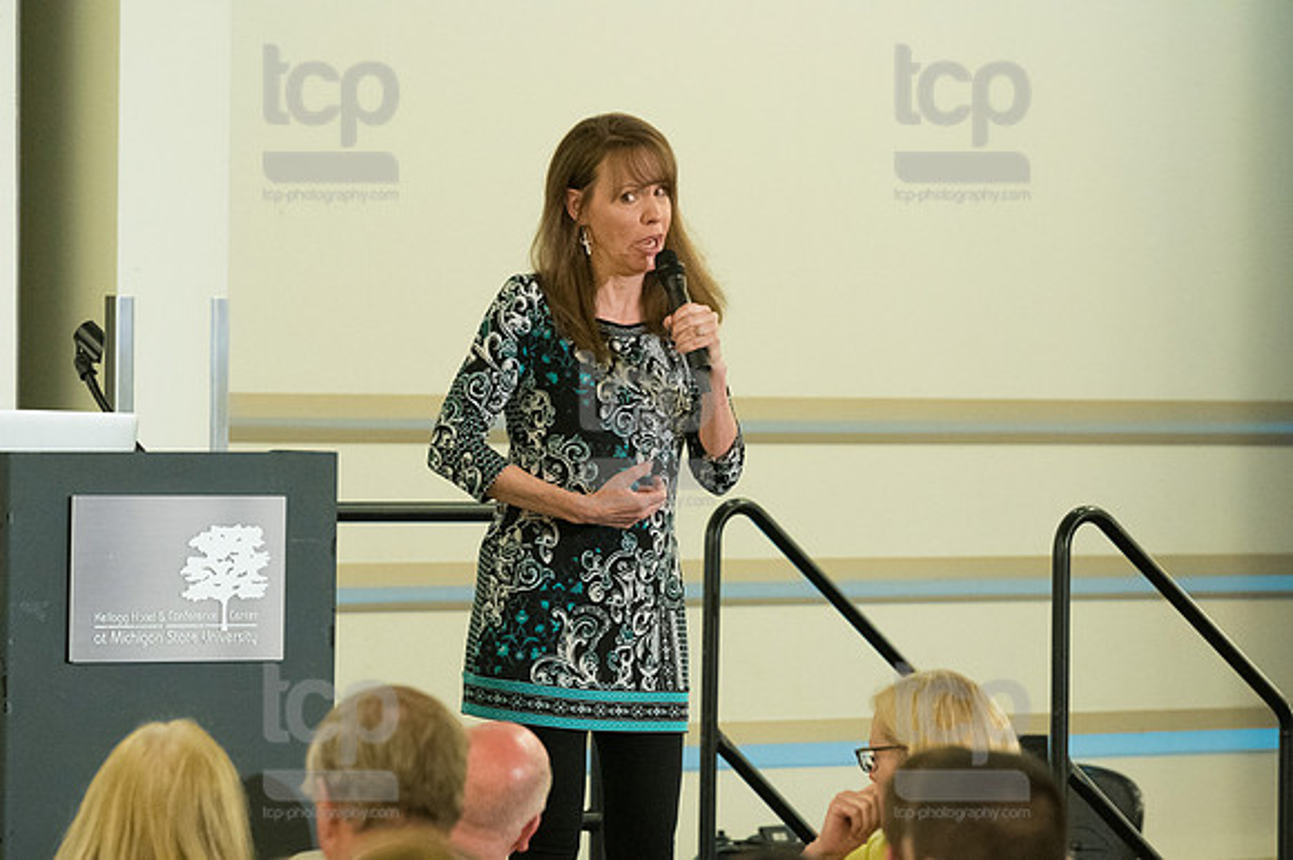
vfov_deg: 4.6
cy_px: 430
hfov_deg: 6.9
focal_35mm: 300
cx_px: 646
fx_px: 10768
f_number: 4.5
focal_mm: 200
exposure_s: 1/400
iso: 3200
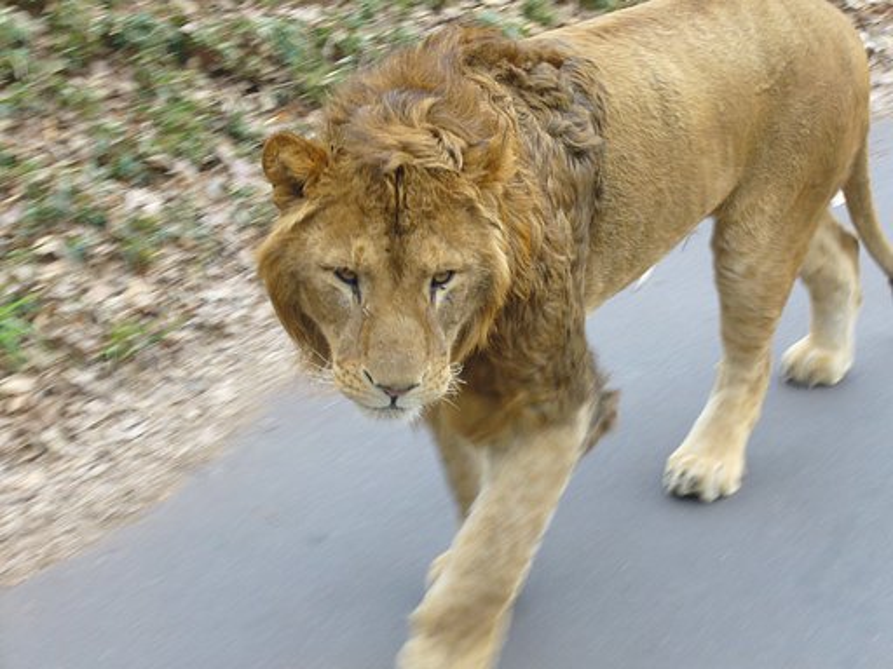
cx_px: 446
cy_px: 334
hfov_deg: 18.7
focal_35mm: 105
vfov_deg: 14.1
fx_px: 2709
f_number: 5
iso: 100
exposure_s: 1/25
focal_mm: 17.4
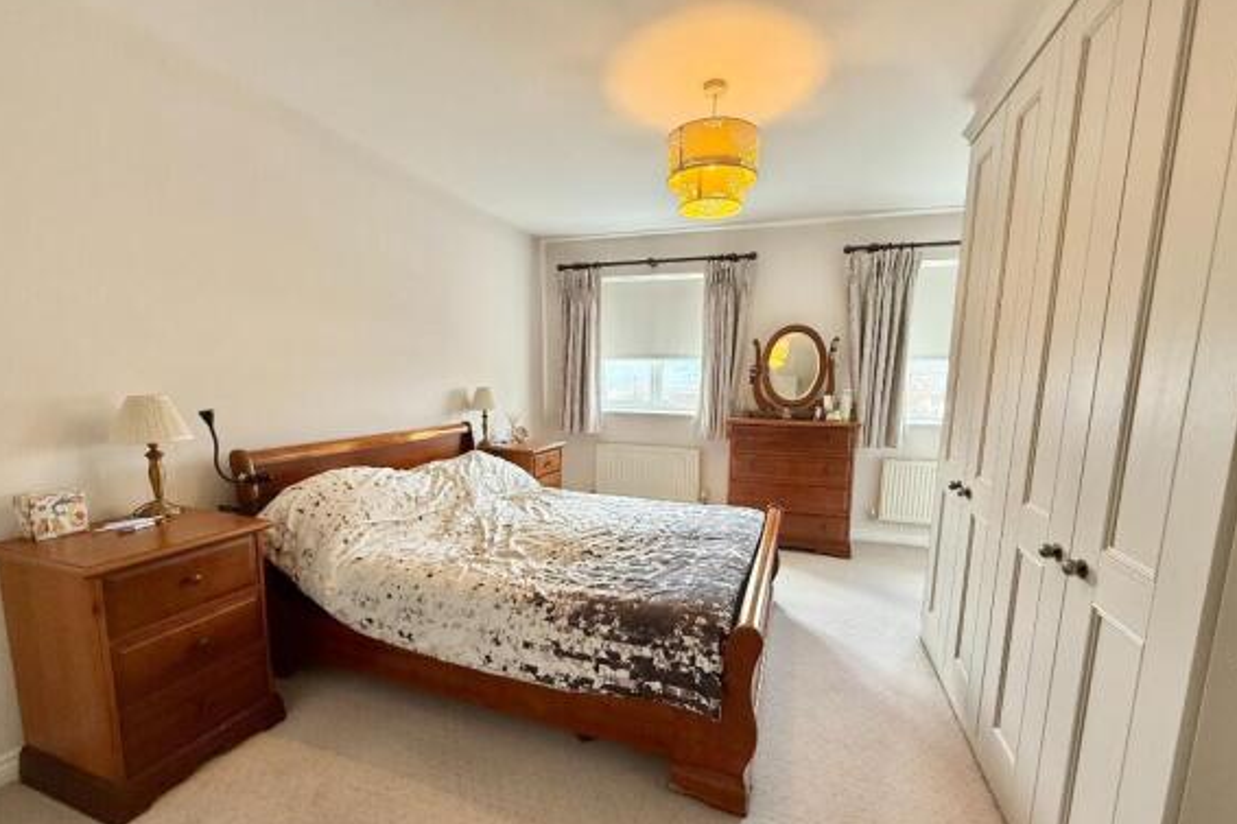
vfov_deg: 77.1
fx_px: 515
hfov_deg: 100.4
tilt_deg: -7.4
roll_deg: -0.8
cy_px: 449
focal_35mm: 15
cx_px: 624
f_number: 2.2
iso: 160
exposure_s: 1/100
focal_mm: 2.22
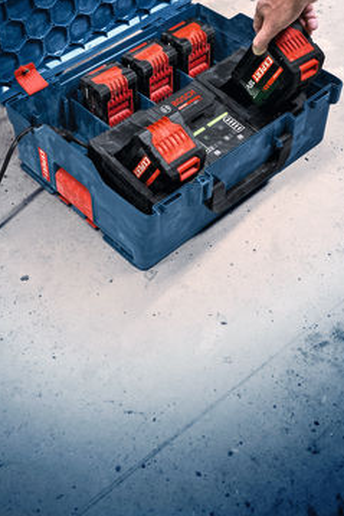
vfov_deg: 33.9
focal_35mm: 57
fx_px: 816
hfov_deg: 23.8
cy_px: 95
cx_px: 135
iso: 400
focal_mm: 34
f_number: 3.5
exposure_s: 1/50
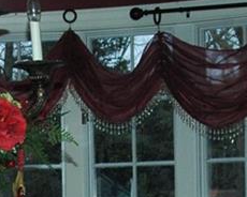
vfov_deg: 8.5
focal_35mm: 175
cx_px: -37
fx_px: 1279
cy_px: 333
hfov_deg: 10.9
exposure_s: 1/125
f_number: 8
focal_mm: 28
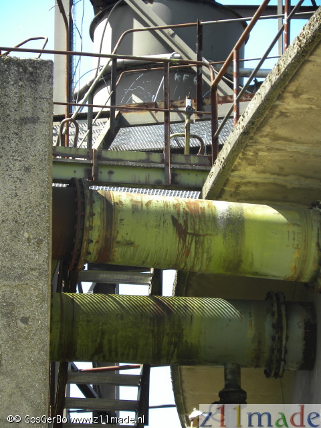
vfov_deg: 8.0
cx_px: 160
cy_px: 214
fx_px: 3054
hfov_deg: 6.0
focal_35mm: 247
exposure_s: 1/102
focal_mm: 44
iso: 64
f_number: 4.5
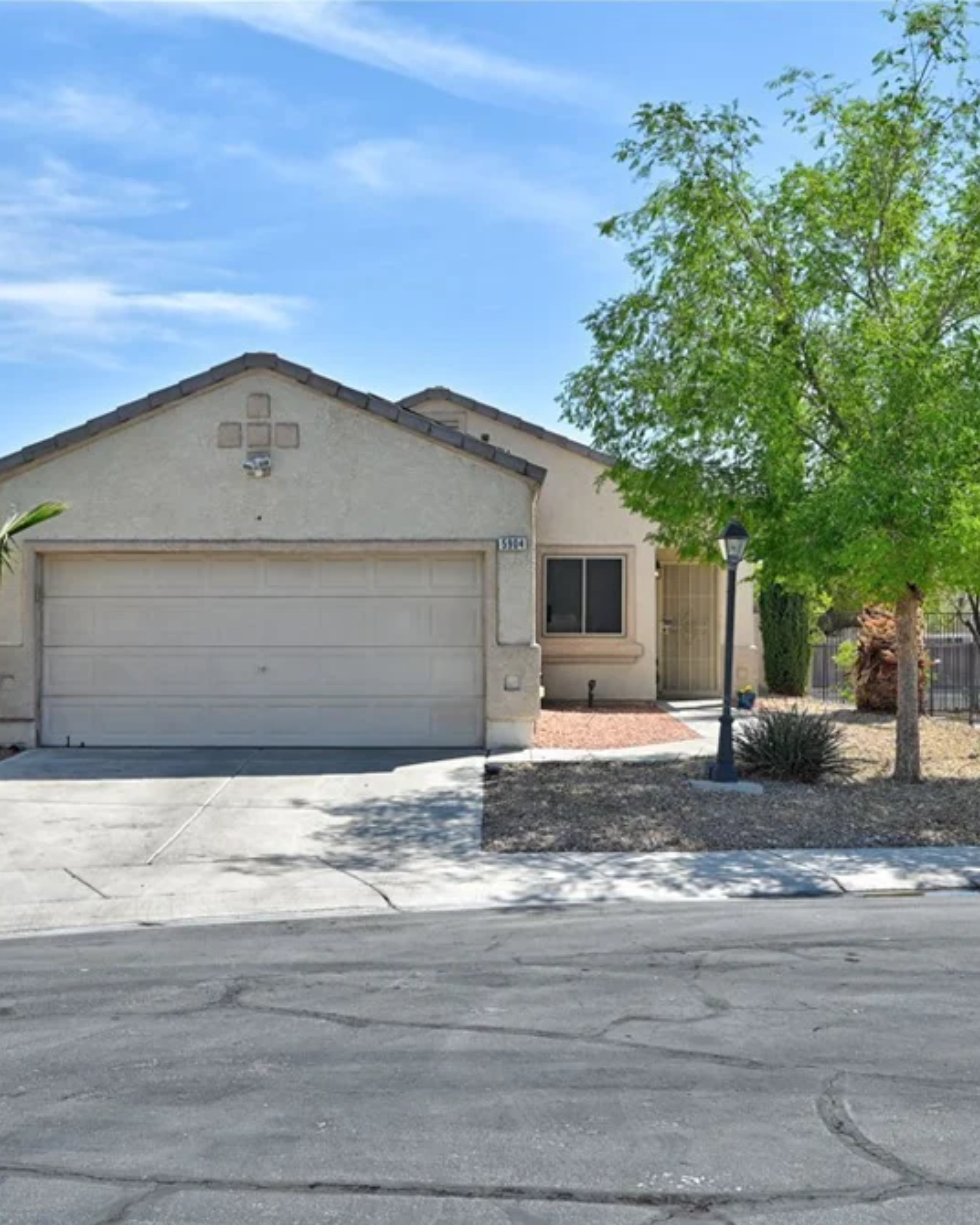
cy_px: 621
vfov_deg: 42.9
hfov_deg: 34.9
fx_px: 1559
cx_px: 431
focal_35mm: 43
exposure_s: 1/500
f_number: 8
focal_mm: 30
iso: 400
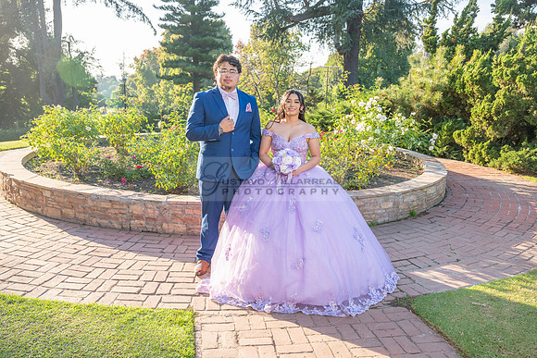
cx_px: 268
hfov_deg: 59.5
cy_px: 179
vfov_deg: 41.7
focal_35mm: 32
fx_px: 470
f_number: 5.6
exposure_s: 1/200
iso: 200
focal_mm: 31.5
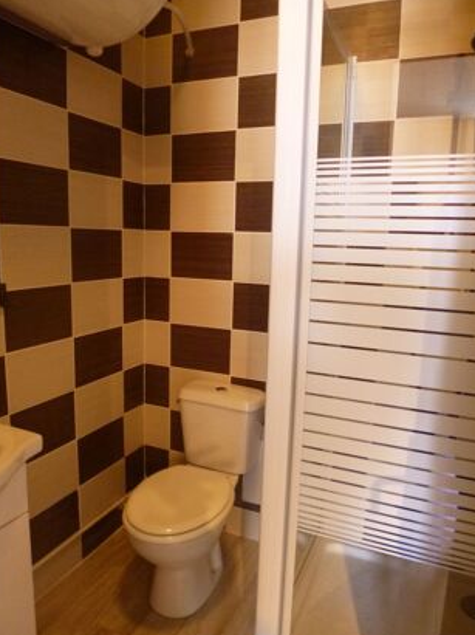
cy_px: 320
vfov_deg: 69.4
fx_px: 458
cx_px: 234
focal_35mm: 25
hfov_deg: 54.8
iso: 400
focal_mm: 4.3
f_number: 2.5
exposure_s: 1/10
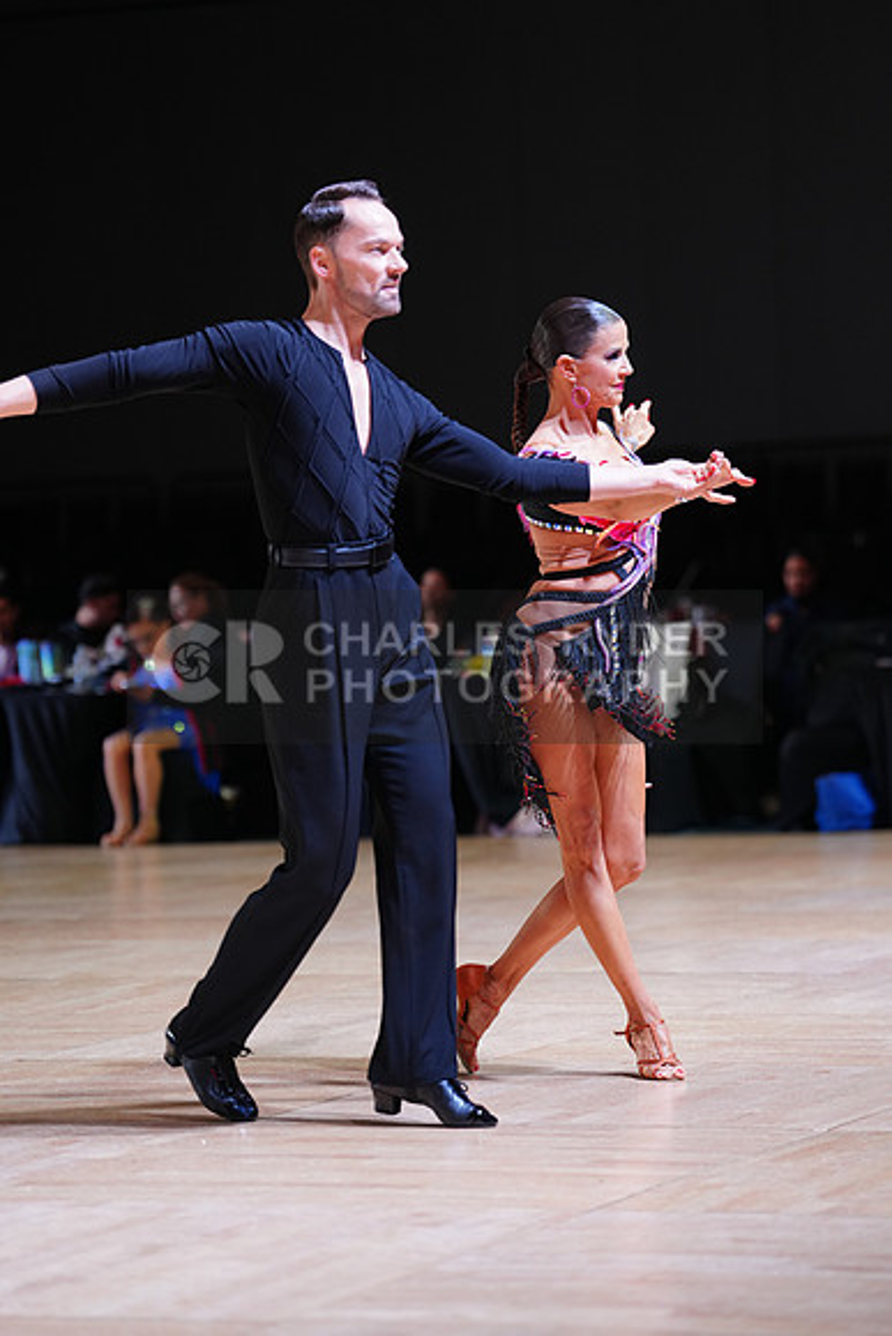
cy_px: 668
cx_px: 446
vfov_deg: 16.4
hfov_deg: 11.0
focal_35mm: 125
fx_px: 4643
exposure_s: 1/400
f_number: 2.8
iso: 800
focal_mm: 125
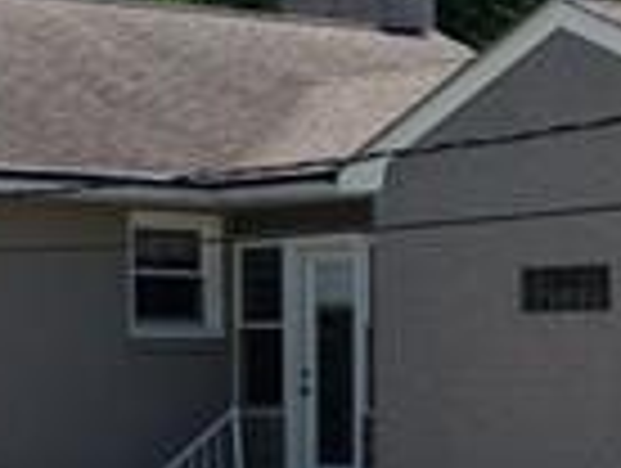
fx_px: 3199
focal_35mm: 178
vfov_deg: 8.3
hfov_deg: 11.0
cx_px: 585
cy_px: 436
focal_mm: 8.67
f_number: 1.8
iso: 260
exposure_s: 1/6400
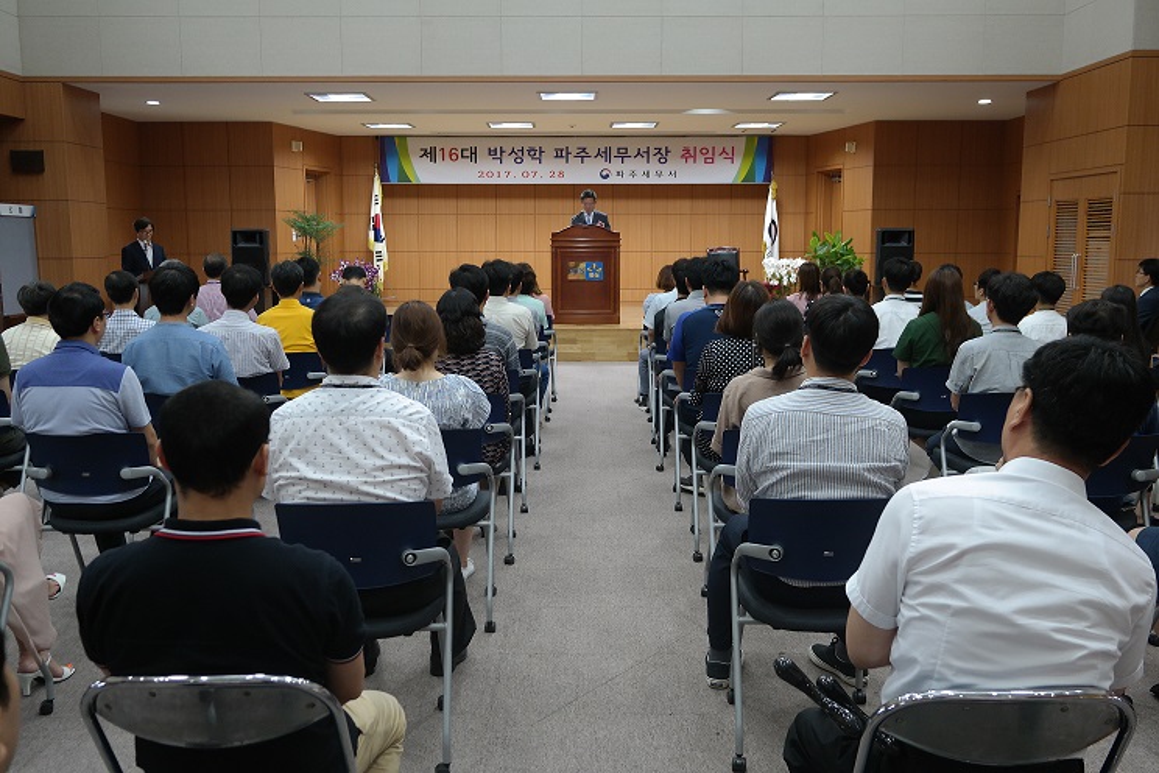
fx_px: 1062
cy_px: 386
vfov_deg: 40.0
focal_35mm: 33
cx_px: 580
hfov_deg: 57.2
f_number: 3.5
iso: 400
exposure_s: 1/40
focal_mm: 22
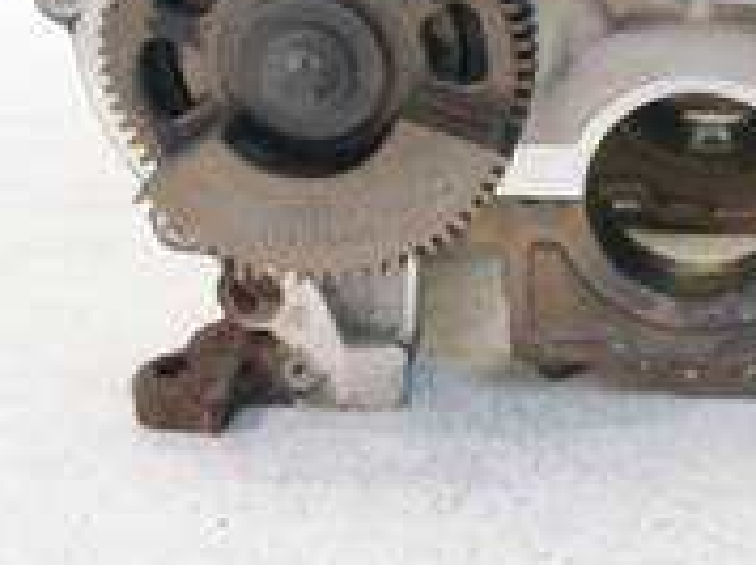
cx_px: 743
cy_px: -183
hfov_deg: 23.2
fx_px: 1767
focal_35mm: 81
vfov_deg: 17.0
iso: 320
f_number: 3.7
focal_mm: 15
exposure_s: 1/60
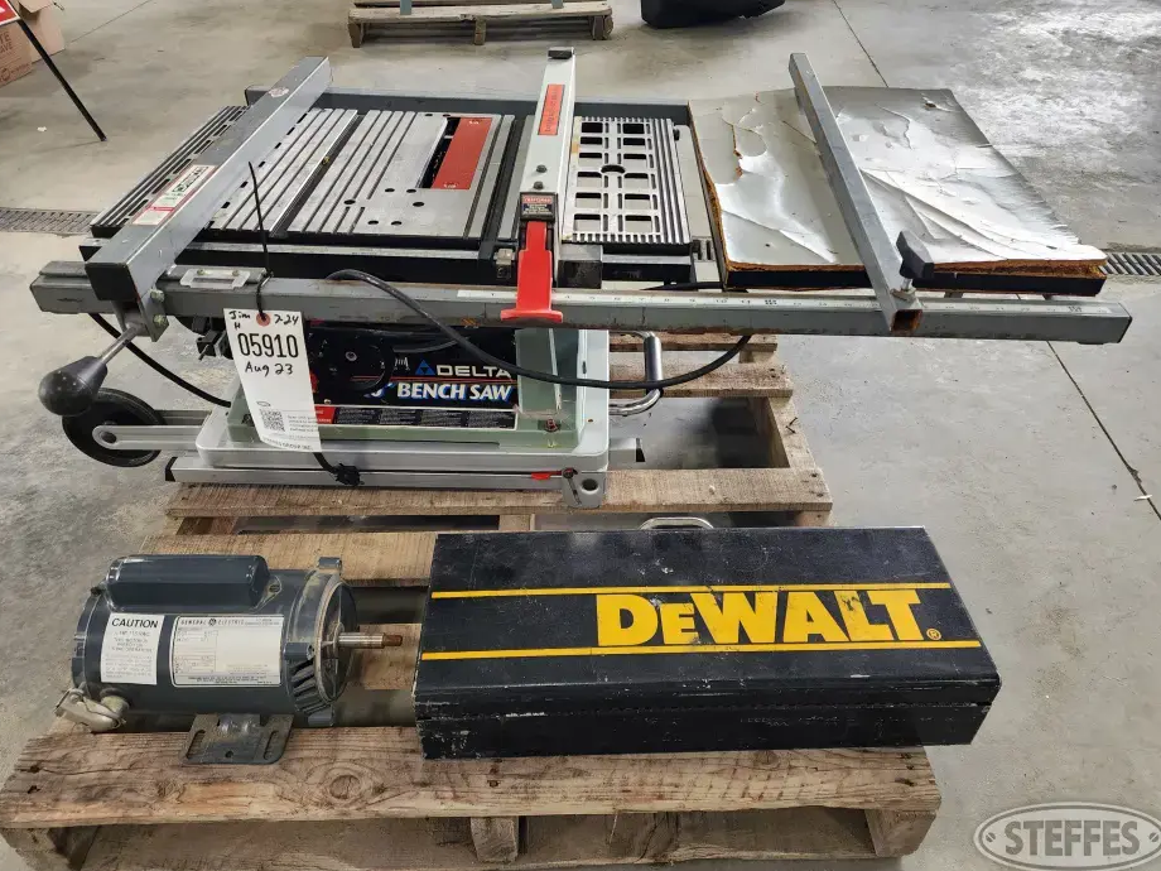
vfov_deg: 56.8
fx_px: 805
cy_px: 434
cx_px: 592
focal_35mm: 24
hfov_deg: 71.6
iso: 125
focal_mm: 6.4
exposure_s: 1/120
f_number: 1.8
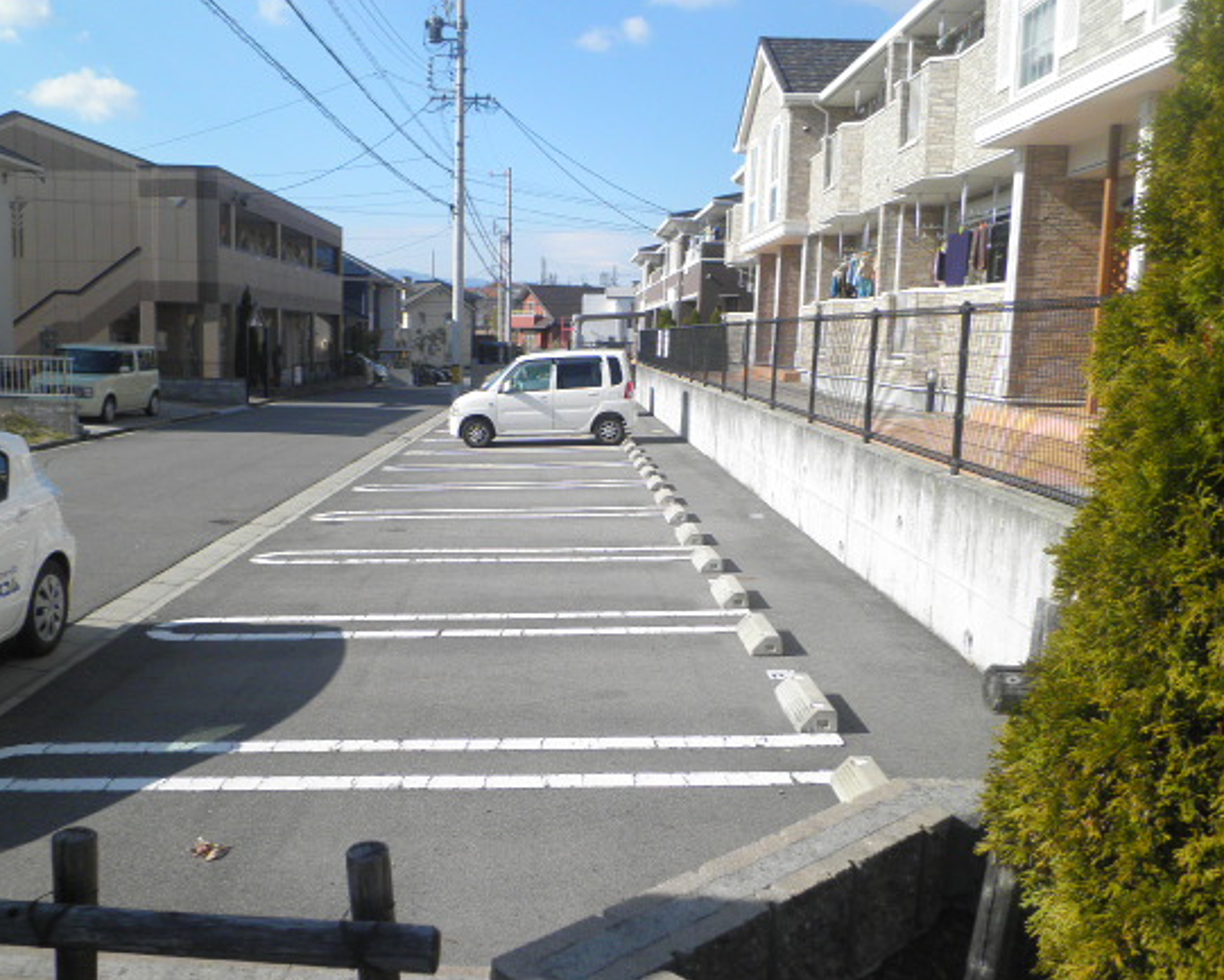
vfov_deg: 48.5
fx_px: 1087
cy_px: 532
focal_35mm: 30
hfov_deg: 58.6
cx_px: 552
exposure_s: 1/125
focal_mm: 4.7
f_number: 7.9
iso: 64
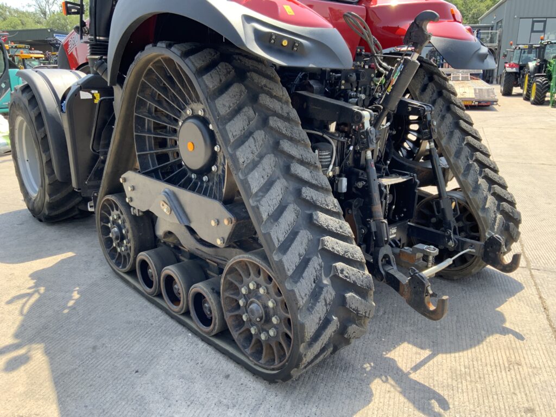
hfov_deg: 61.7
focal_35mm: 29
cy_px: 208
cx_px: 278
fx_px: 466
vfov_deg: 48.2
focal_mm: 3
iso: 16
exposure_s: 1/220
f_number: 1.8
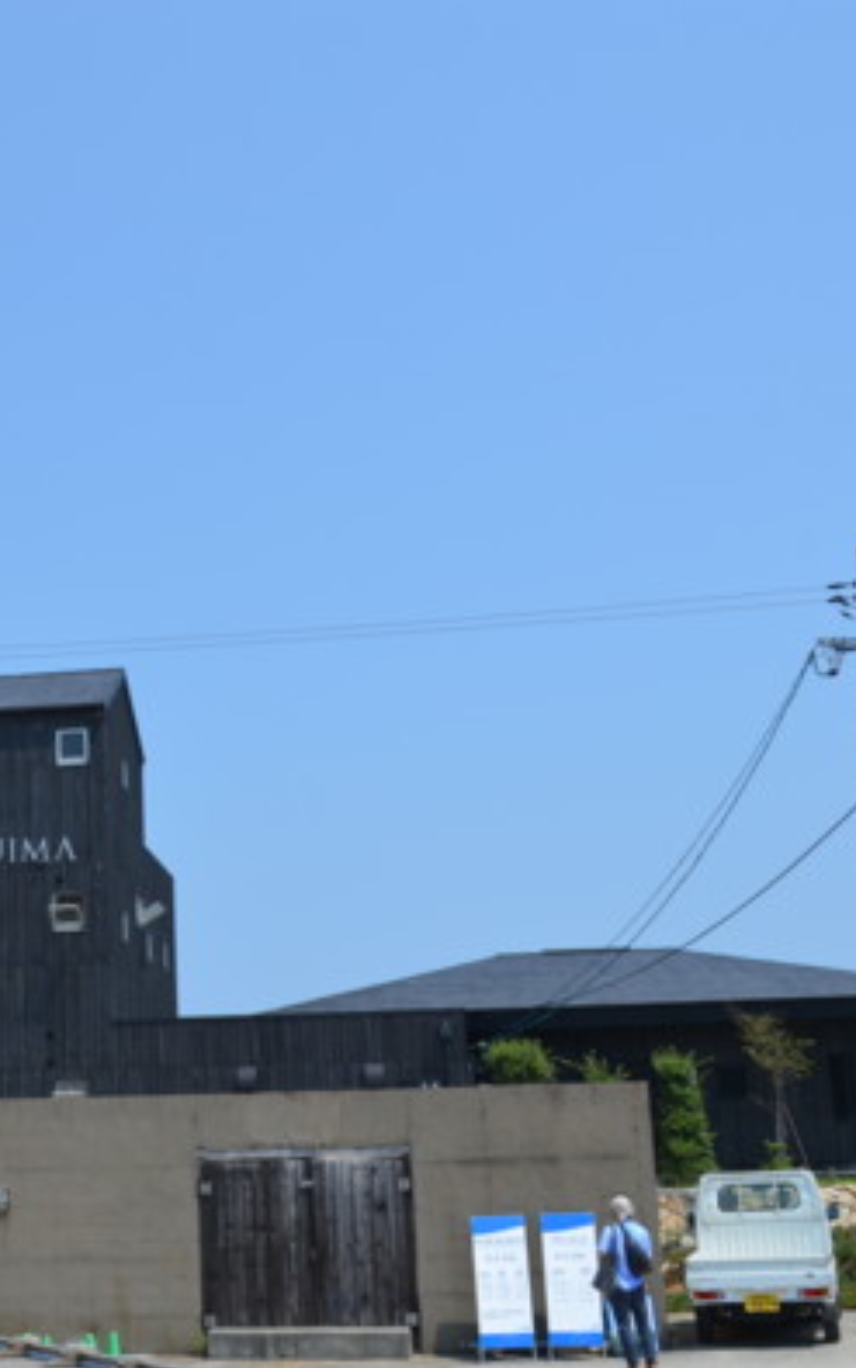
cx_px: 35
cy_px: 684
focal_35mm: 51
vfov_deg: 39.6
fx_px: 1903
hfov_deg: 24.4
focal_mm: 22
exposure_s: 1/250
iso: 100
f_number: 8
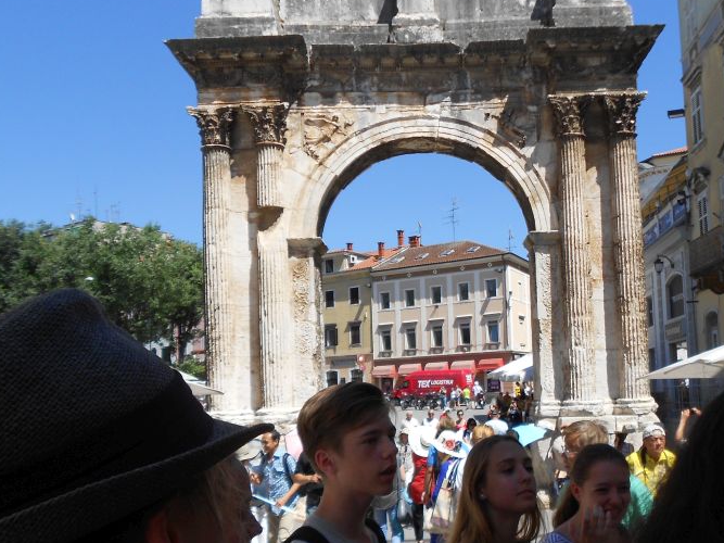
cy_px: 304
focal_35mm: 39
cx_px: 444
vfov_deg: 36.8
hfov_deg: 47.5
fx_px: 816
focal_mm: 4.6
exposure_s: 1/1000
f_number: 3.2
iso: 80
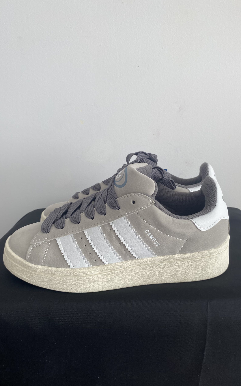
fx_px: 294
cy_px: 195
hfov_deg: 44.5
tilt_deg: -16.5
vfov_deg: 66.5
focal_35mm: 28
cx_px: 131
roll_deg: +2.6
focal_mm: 4.25
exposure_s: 1/121
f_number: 1.8
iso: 40
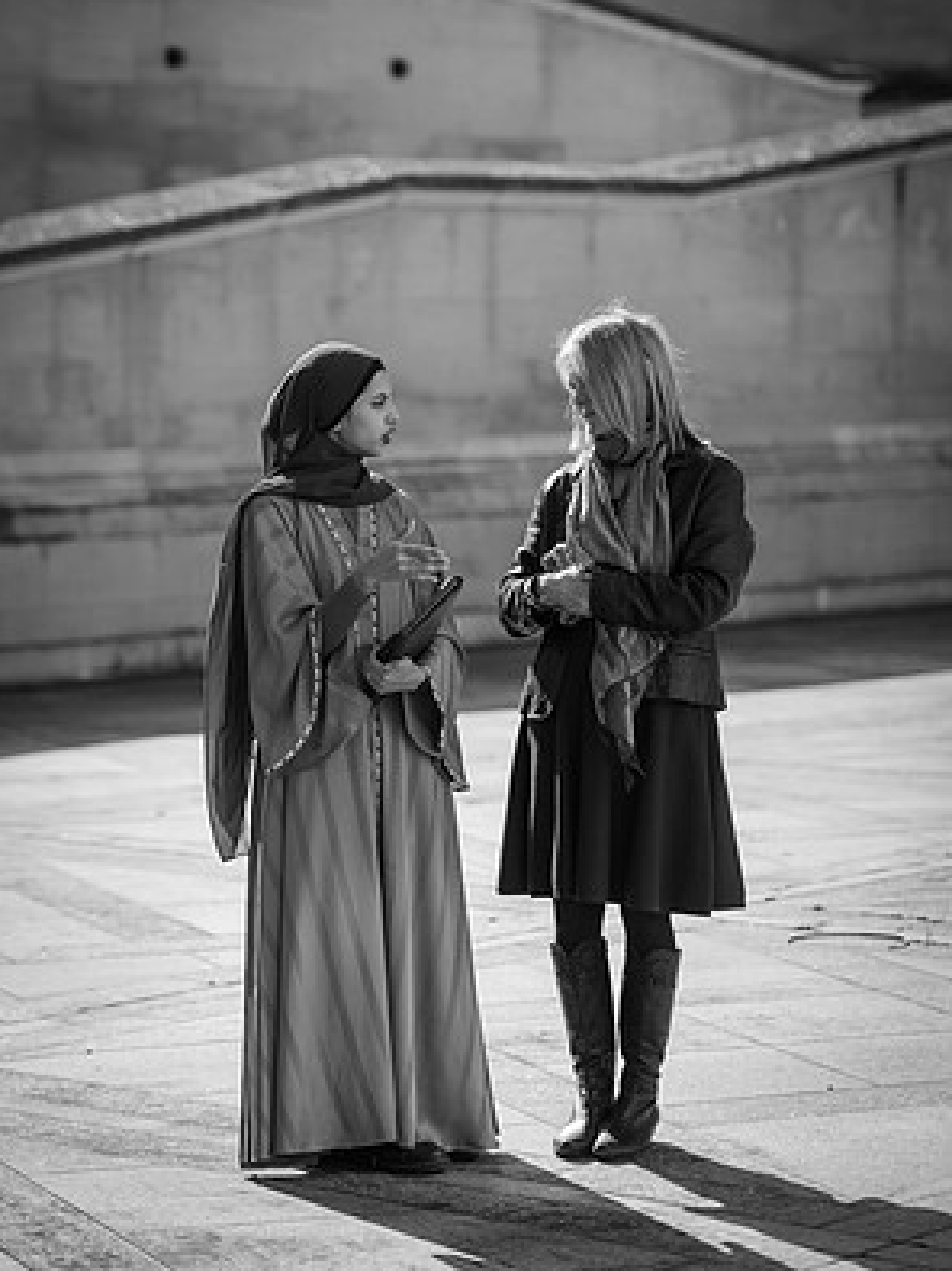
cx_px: 473
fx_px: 4659
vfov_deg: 15.5
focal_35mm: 127
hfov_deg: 11.7
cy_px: 576
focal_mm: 116
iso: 100
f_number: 2.8
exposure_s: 1/2500
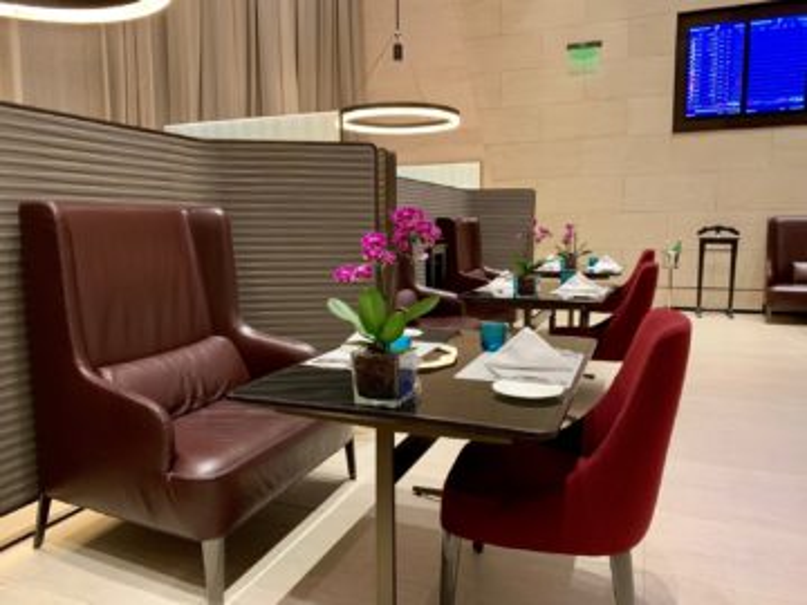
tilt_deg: -5.4
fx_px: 606
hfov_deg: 67.3
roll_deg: -0.2
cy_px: 302
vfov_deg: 53.1
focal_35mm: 26
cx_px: 404
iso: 250
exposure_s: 1/50
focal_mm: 4.25
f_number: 1.8
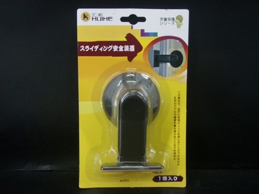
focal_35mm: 51
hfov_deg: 37.5
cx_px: 130
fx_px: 382
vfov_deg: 28.6
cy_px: 97
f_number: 4
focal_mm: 9.13
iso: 200
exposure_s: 1/20
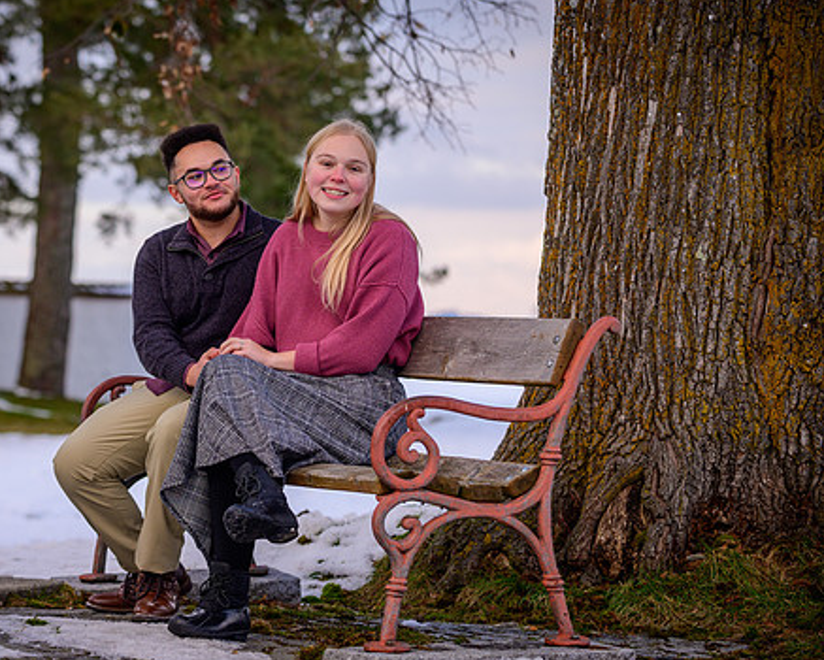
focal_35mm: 122
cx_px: 287
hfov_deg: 15.7
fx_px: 2977
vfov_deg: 12.7
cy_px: 355
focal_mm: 98
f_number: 4
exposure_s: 1/320
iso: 250
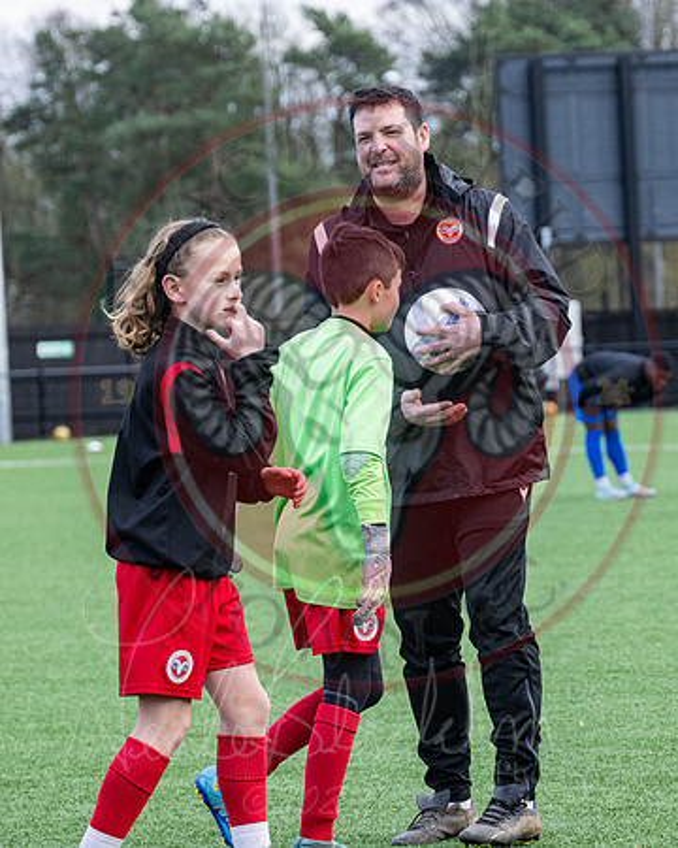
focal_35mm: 209
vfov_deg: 9.2
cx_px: 501
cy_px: 420
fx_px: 5247
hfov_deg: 7.4
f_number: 4
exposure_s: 1/1250
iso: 800
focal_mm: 98
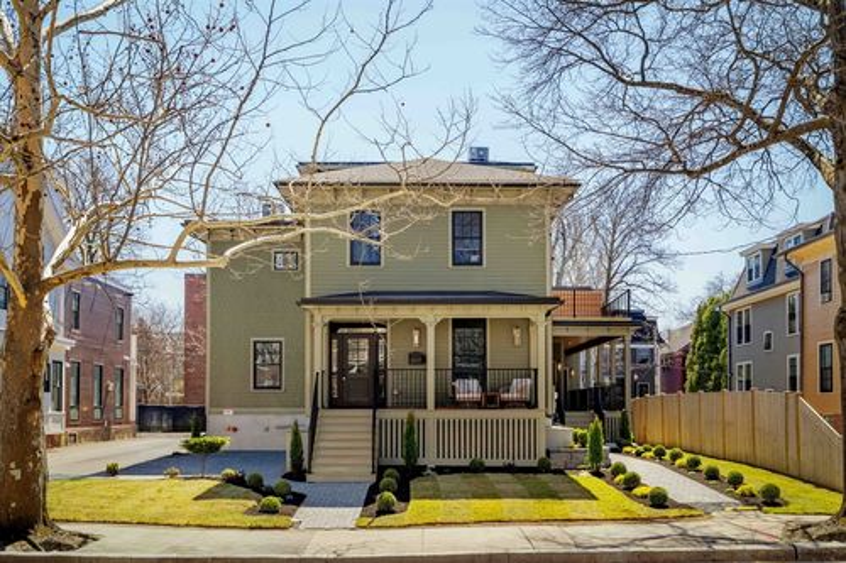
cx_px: 423
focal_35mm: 35
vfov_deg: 37.8
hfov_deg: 54.5
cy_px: 282
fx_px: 822
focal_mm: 35
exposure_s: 1/60
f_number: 11
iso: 320
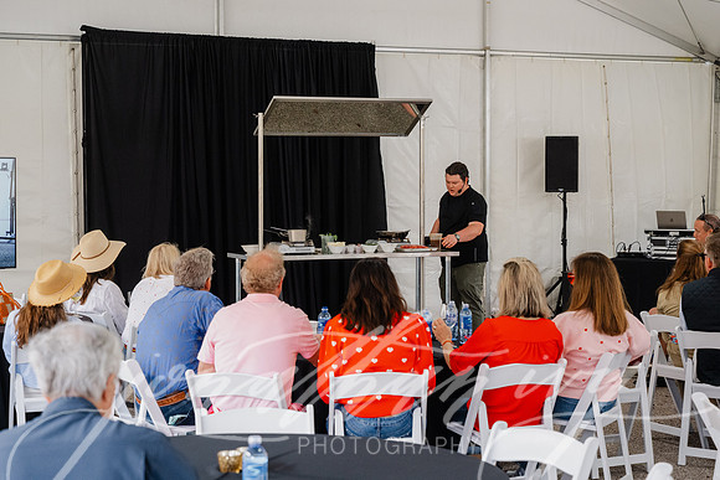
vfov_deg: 18.6
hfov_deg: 27.5
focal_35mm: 73
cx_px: 374
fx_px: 1470
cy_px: 234
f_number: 5
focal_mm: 70
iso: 2800
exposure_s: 1/320
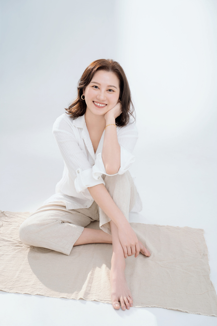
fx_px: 452
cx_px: 108
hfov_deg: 27.0
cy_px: 163
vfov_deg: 39.6
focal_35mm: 50
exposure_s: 1/125
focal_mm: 50
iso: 400
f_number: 4
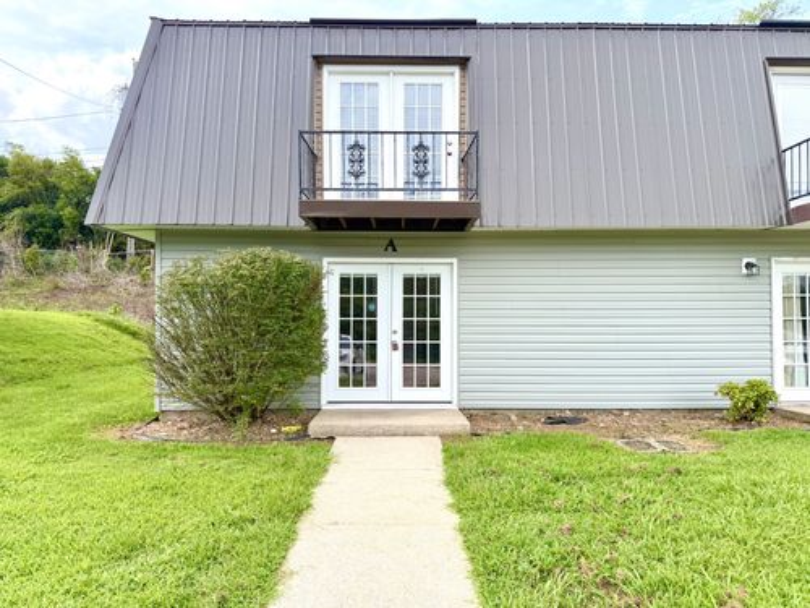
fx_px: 562
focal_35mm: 24
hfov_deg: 71.6
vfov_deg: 56.8
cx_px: 405
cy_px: 304
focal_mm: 6.76
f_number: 1.78
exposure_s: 1/2525
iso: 100
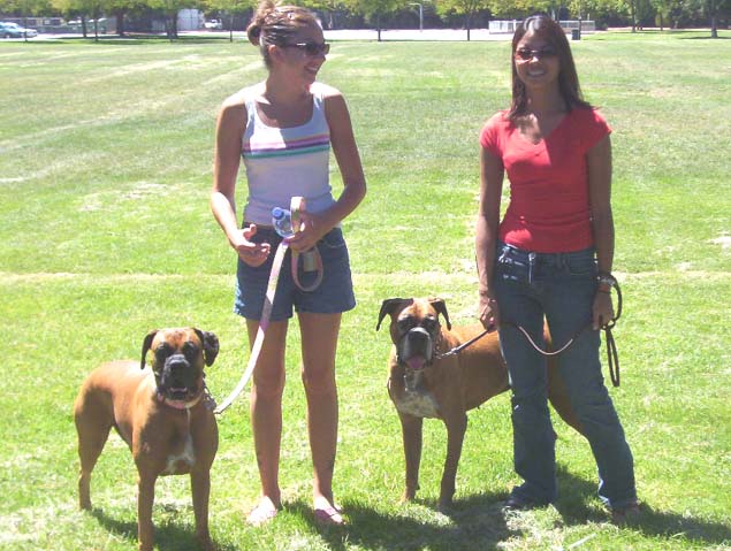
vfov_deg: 23.0
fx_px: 1354
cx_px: 366
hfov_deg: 30.2
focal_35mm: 64
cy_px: 276
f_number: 3.54
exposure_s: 1/696
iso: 100
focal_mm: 9.98
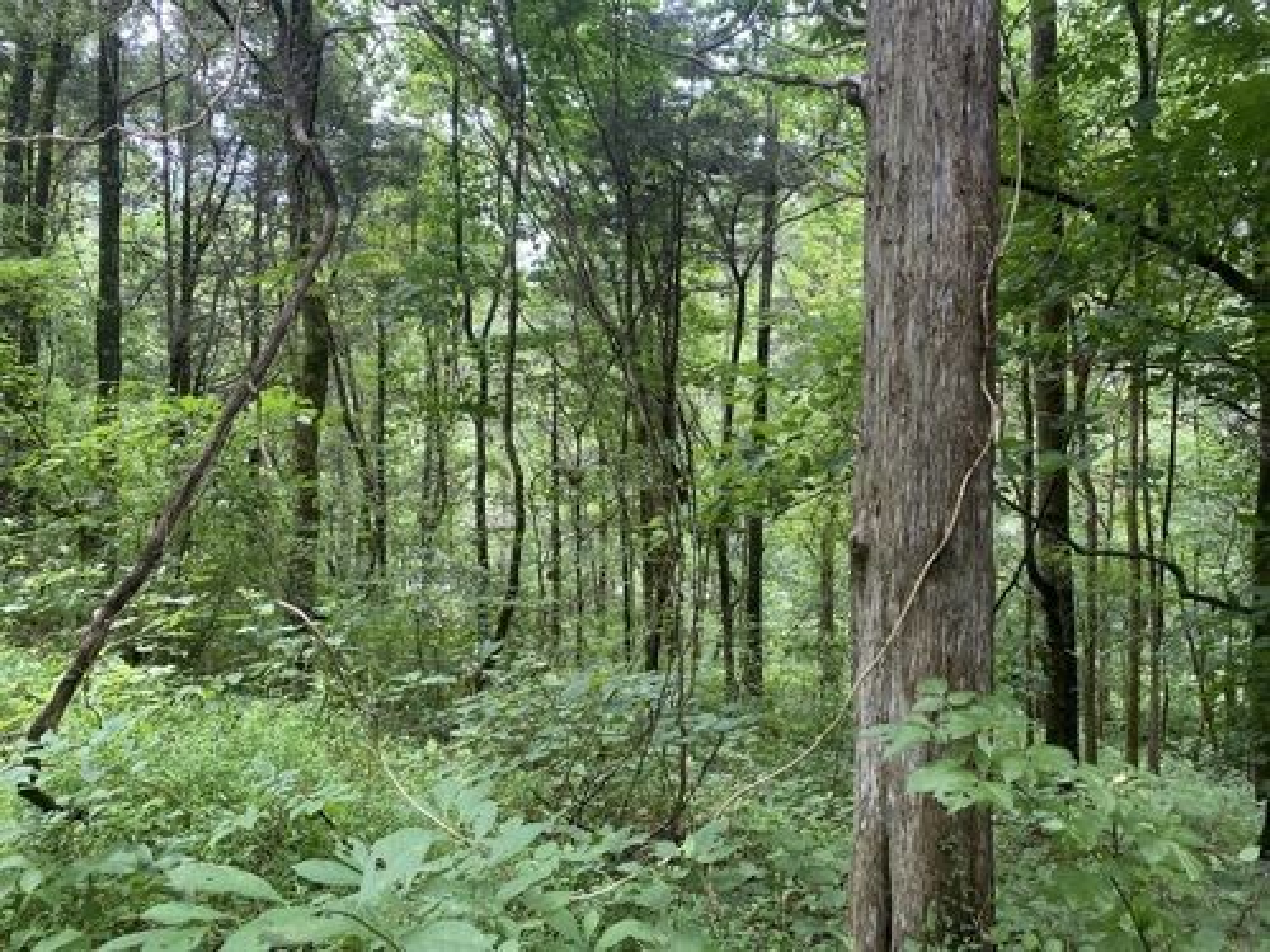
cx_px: 635
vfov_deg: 53.1
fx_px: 954
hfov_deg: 67.3
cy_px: 476
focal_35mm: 26
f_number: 1.8
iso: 125
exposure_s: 1/109
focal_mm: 4.25
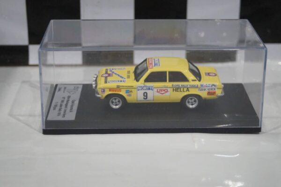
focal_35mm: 75
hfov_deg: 27.0
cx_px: 140
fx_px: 585
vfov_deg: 18.2
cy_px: 94
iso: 3200
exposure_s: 1/160
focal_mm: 50
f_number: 4.5
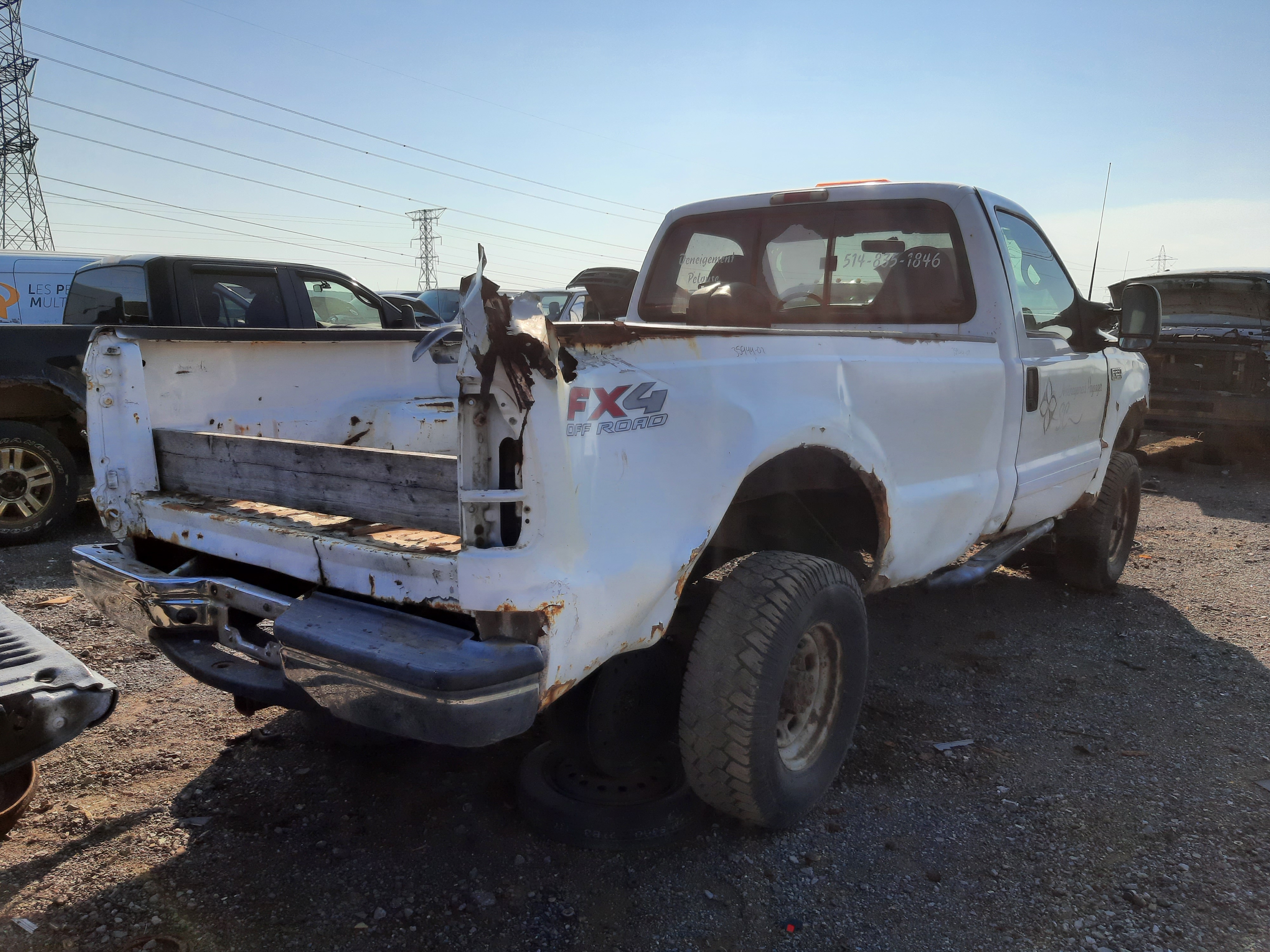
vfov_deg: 53.1
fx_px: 954
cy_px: 476
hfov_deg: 67.3
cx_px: 635
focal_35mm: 26
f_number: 1.7
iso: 40
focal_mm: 3.92
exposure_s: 1/2439
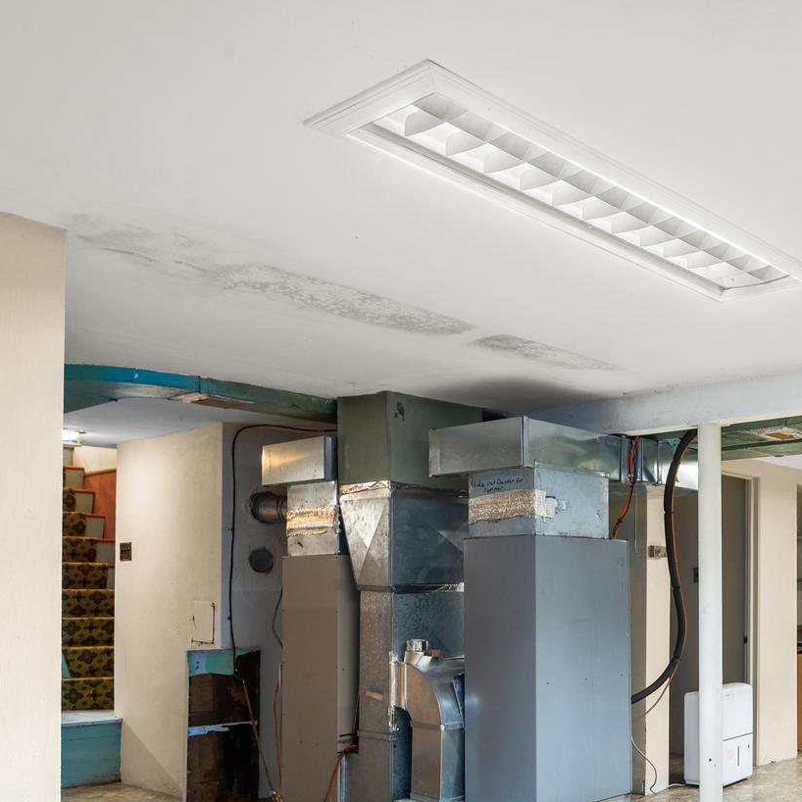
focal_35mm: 34
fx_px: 891
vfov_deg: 46.3
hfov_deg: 42.1
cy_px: 625
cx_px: 798
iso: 200
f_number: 10
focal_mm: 16
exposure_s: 2.5
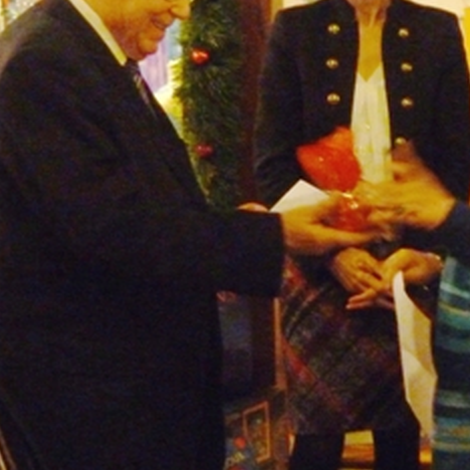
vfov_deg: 16.0
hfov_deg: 16.0
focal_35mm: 109
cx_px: 293
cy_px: 177
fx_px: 1674
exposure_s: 1/8
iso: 800
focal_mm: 8
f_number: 3.9
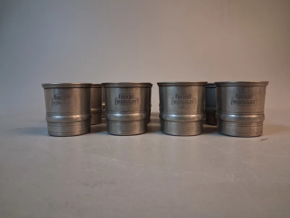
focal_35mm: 27
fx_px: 226
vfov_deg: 51.4
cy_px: 109
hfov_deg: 65.3
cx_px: 145
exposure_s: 1/50
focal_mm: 4
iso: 320
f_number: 1.8
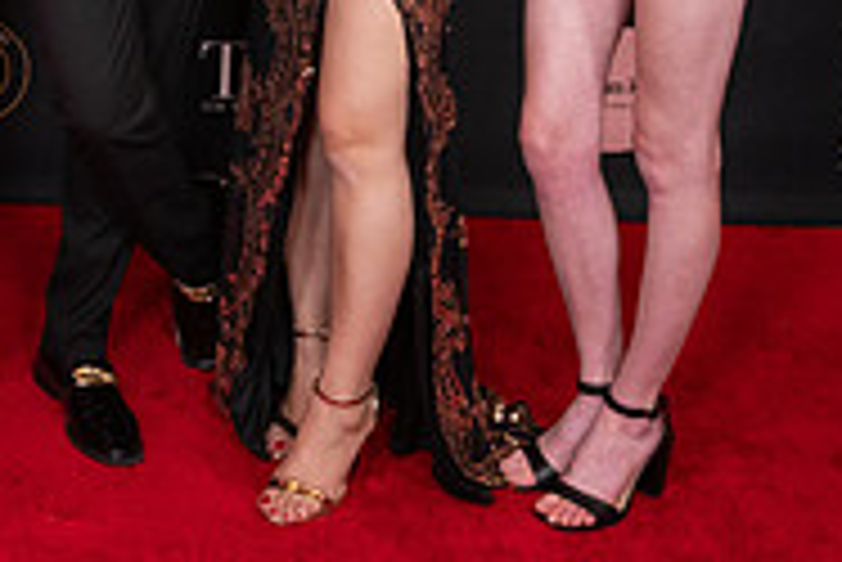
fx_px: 2107
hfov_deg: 21.8
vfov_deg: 14.3
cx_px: 9
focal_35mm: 90
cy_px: -259
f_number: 4
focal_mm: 28
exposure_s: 1/200
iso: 1250
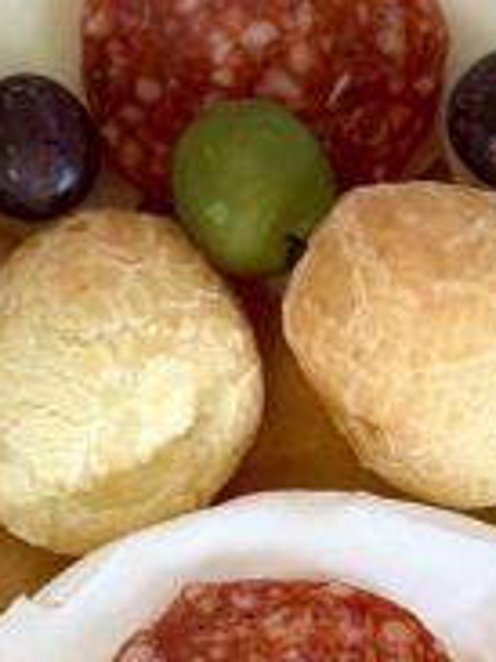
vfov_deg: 7.3
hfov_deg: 5.5
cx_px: 315
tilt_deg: -88.7
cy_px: 951
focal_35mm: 269
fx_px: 5145
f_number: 1.78
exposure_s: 1/172
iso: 80
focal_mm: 6.86
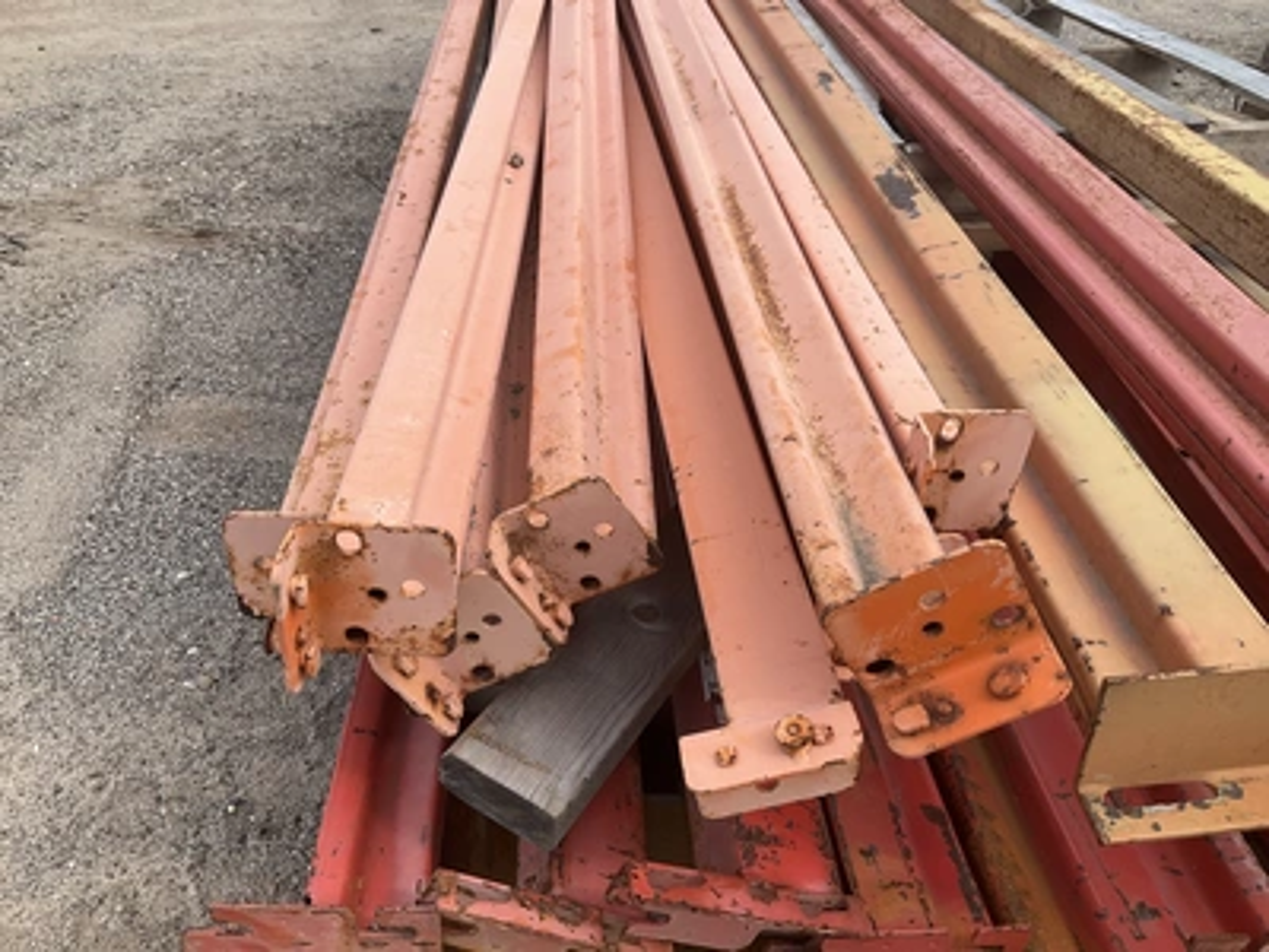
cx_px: 634
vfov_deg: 48.2
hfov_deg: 61.7
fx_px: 1063
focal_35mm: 29
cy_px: 476
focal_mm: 3
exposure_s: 1/1144
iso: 25
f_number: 1.8
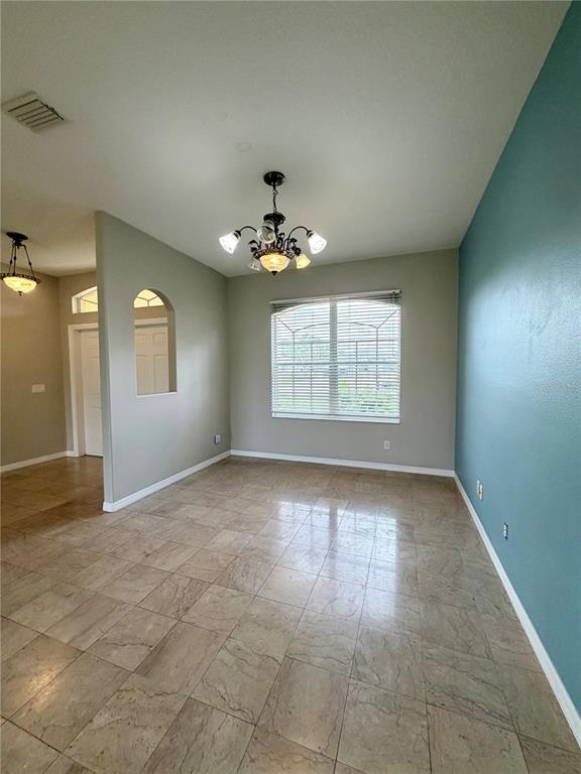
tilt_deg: -4.2
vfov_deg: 102.1
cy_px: 387
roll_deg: +1.6
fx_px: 313
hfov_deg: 85.7
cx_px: 290
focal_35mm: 14
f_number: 2.2
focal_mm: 2.22
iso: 200
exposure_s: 1/120
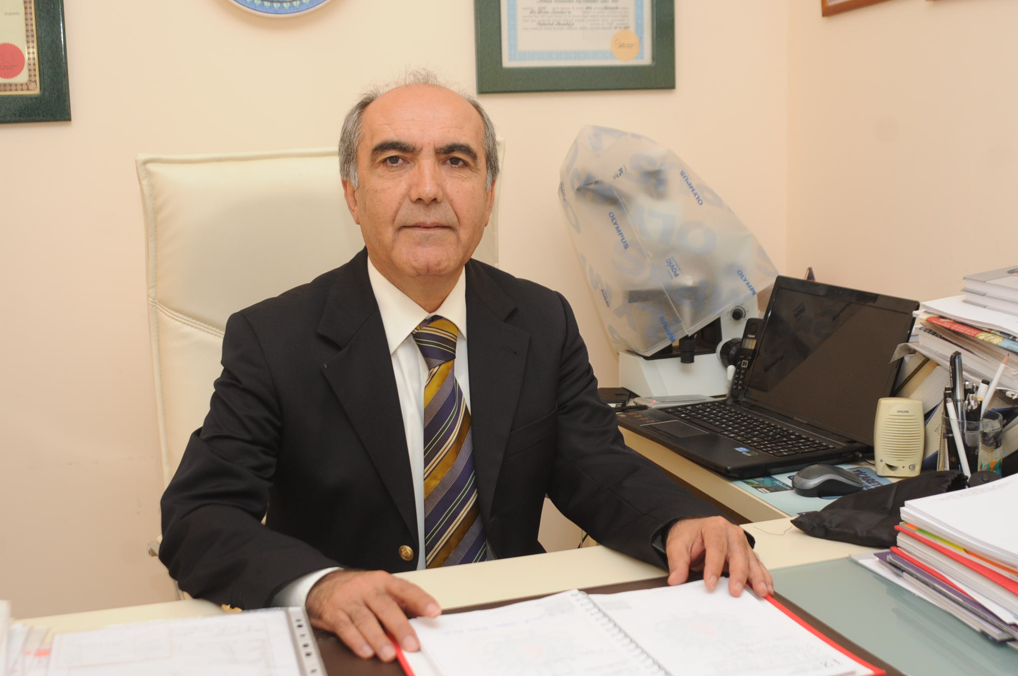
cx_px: 498
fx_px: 1243
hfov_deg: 44.5
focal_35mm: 44
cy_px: 346
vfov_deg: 30.4
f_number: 5.6
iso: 400
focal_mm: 28
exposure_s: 1/60
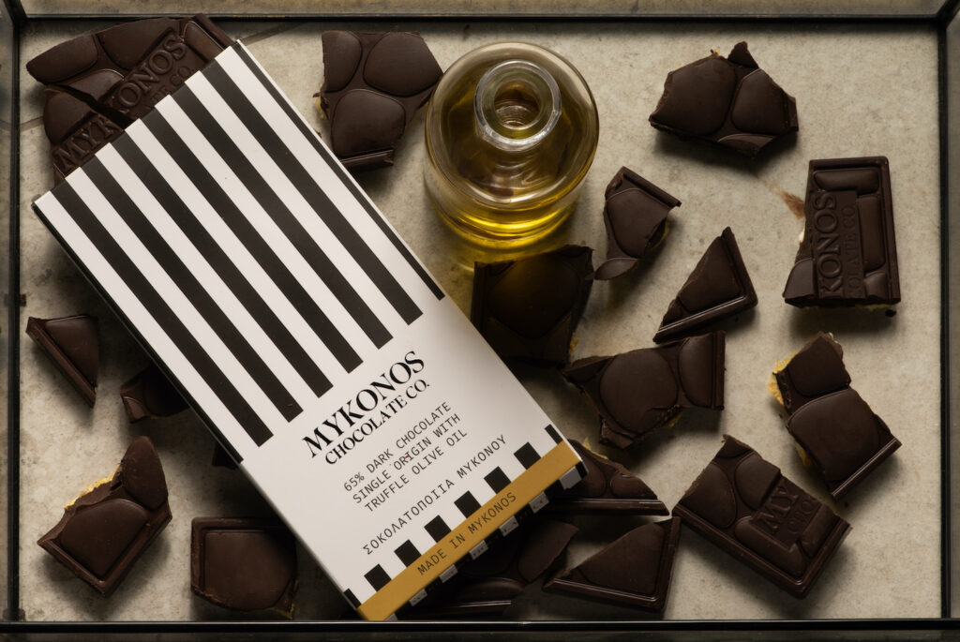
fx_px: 2803
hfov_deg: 19.4
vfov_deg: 13.1
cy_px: 321
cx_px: 480
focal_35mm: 105
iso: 100
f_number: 18
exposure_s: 1/125
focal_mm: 105
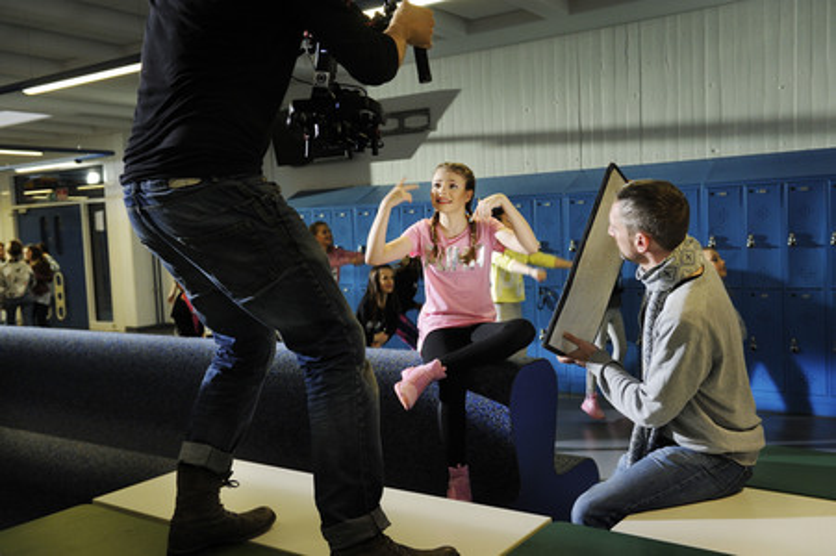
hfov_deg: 54.5
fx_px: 812
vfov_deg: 37.8
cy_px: 278
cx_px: 418
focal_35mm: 35
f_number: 3.5
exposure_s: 1/125
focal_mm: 35
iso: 1600
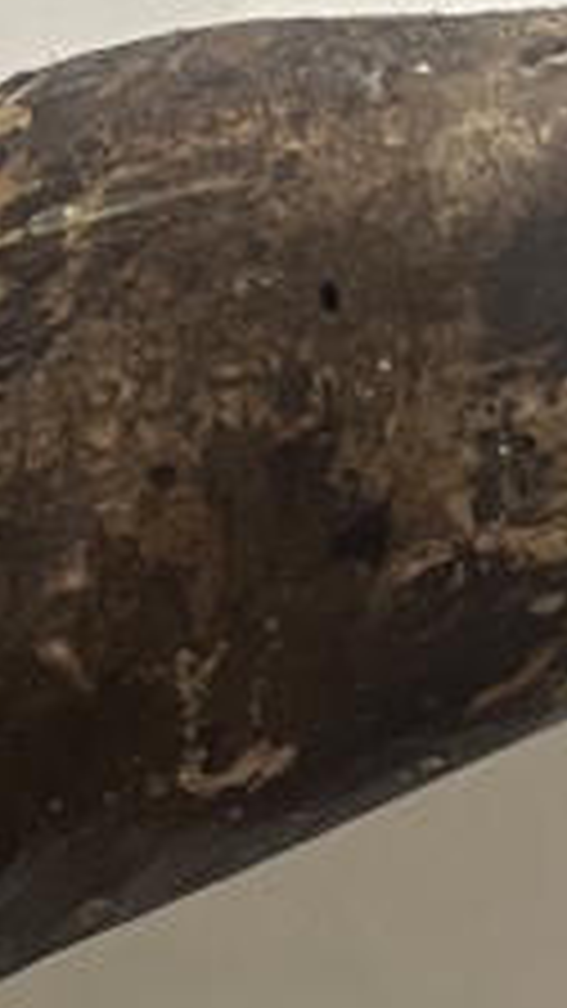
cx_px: -752
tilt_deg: -15.1
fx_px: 4063
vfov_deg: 14.1
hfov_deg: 7.5
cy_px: 720
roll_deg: +1.3
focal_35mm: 152
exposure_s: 1/50
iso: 100
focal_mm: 5.1
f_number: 1.6
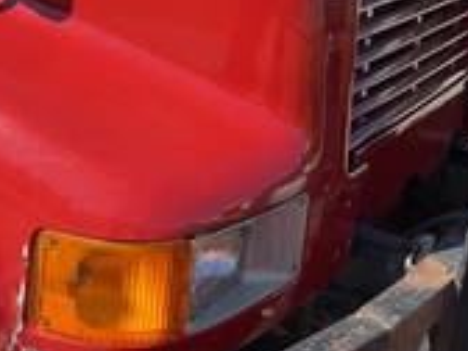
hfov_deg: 27.8
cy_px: 56
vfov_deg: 21.0
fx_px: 933
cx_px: 128
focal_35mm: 69
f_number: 1.8
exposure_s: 1/962
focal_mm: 3
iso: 25
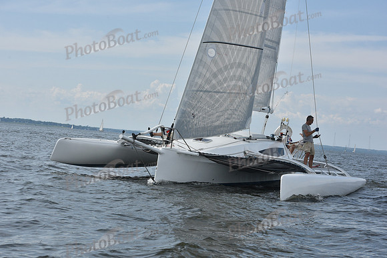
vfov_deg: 18.2
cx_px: 194
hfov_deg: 27.0
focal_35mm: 75
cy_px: 129
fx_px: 806
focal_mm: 75
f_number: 9
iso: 320
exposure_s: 1/1250
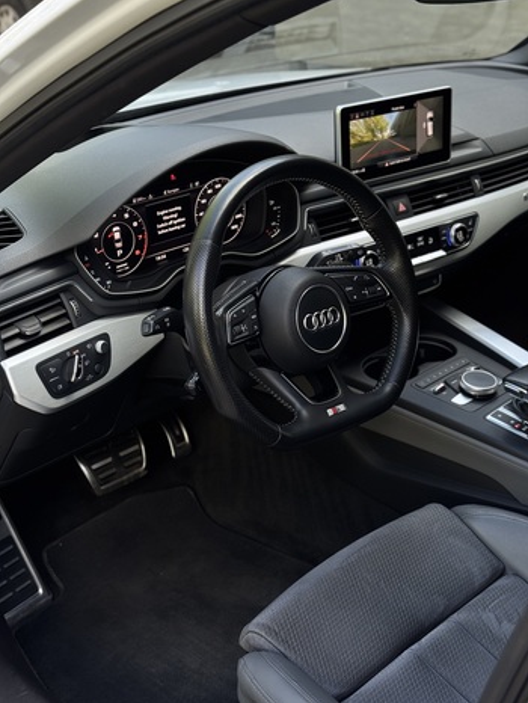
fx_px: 996
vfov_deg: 38.9
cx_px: 268
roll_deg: +2.9
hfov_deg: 29.7
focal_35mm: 49
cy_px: 356
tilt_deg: -23.5
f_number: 1.78
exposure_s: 1/297
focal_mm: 6.76
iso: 64
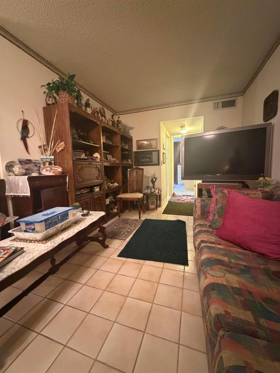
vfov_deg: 102.1
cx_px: 140
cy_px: 186
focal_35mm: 14
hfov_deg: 85.7
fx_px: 151
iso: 1000
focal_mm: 2.22
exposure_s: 1/40
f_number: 2.2
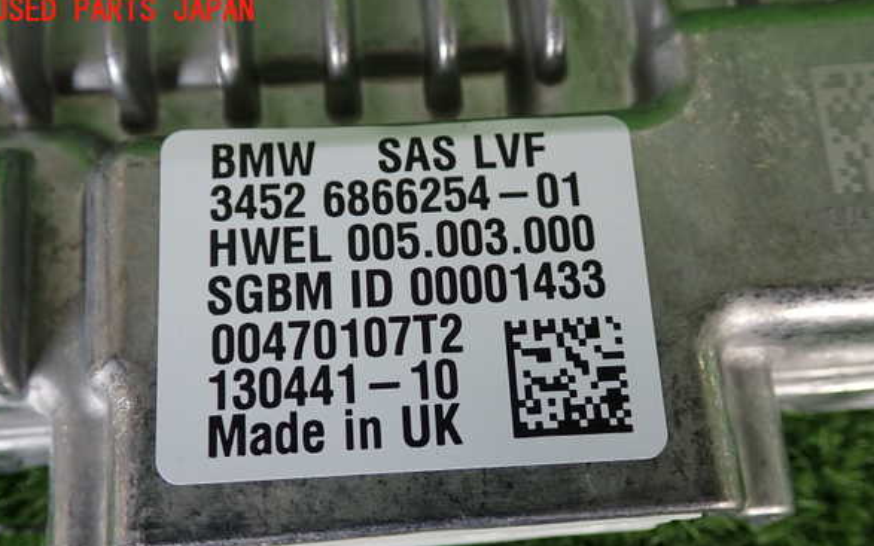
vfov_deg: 32.7
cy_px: 327
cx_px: 430
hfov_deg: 50.4
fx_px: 929
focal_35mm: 39
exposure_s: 1/100
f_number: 2.5
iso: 200
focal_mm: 6.37
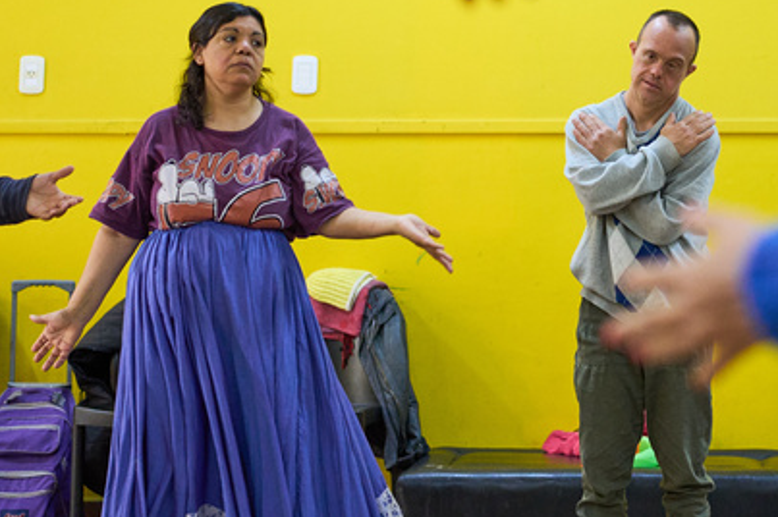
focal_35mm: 89
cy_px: 75
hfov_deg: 22.6
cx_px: 616
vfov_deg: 15.2
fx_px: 1922
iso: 2000
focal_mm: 35
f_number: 1.4
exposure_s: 1/250
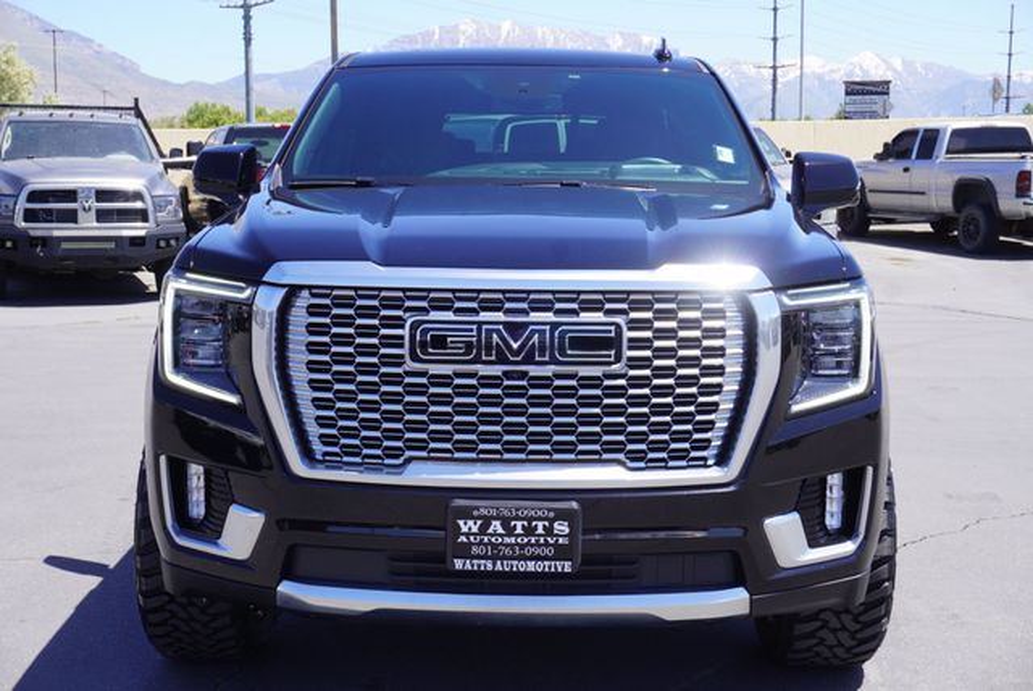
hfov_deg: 41.1
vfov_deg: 28.1
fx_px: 1379
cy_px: 346
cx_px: 516
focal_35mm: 48
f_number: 9
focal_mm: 32
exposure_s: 1/100
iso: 100
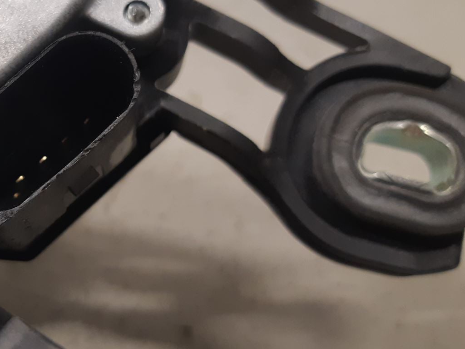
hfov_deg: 34.4
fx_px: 699
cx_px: 33
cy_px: 153
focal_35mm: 52
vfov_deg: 28.0
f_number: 1.7
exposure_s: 1/50
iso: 125
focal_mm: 3.93
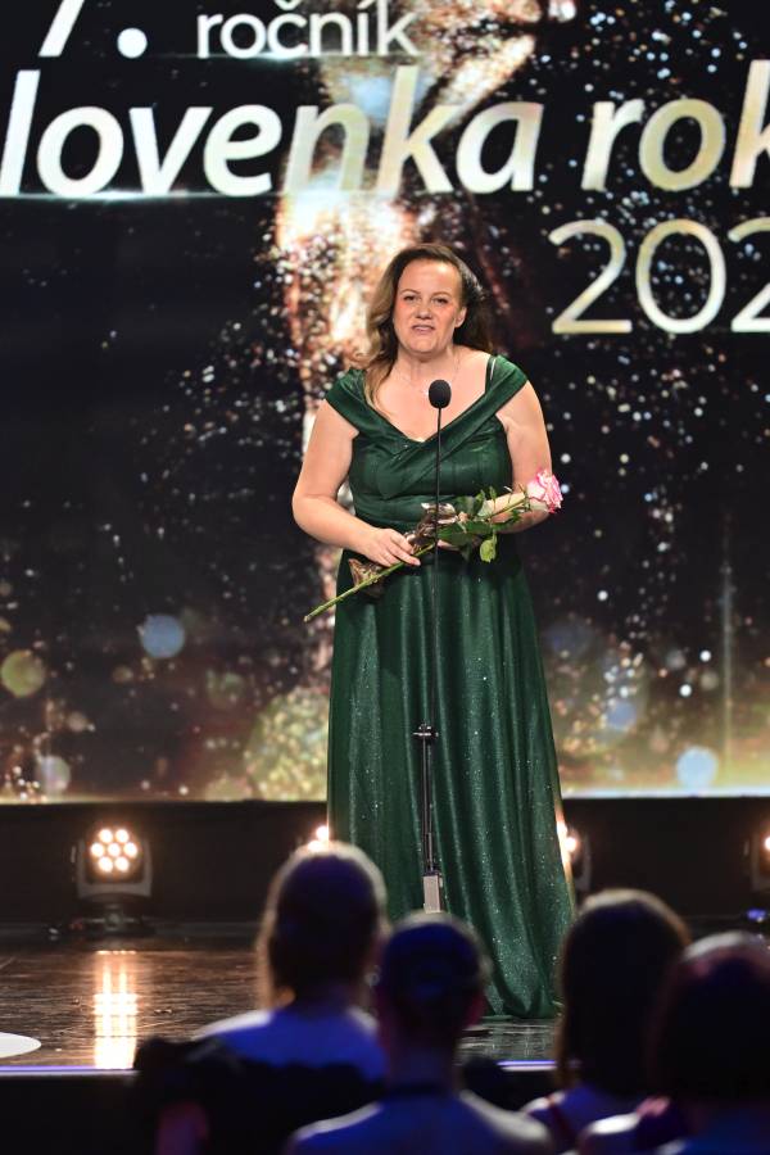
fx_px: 9624
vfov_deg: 6.9
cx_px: 385
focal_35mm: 300
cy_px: 578
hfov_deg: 4.6
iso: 2000
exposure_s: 1/160
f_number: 2.8
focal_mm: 200
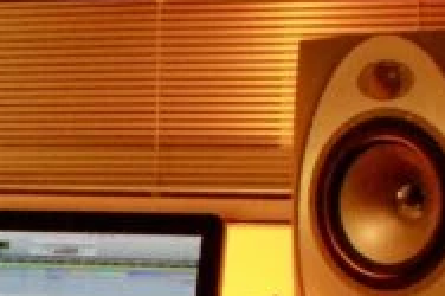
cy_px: 359
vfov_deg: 7.5
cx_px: -379
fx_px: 2223
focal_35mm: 180
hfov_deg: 10.7
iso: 1600
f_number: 11
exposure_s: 1/2
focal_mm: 22
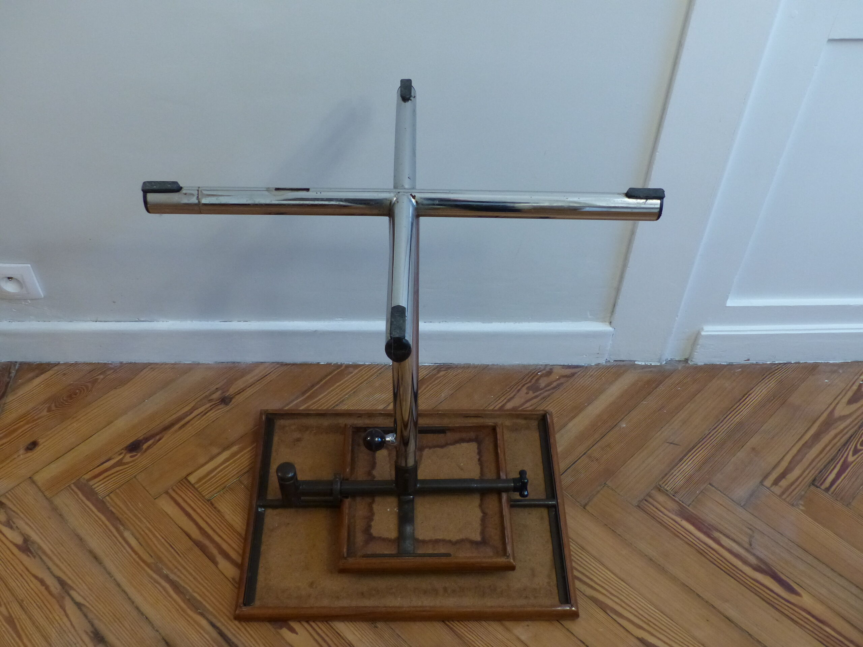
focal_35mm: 36
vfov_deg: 39.7
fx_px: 898
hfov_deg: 51.4
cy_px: 324
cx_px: 432
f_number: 2.8
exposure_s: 1/30
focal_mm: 6.4
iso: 400
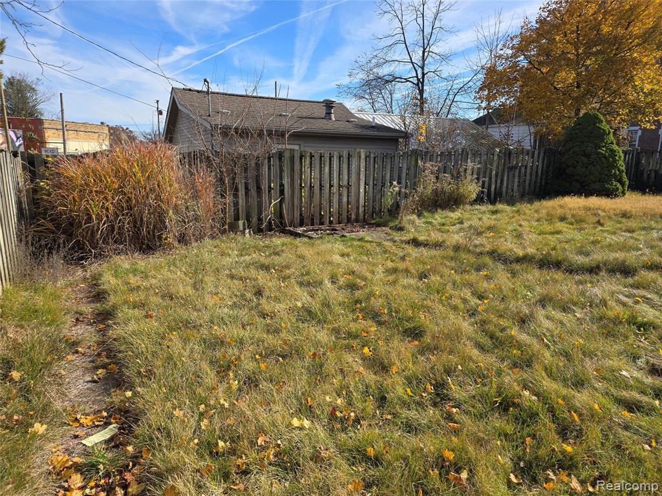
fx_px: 440
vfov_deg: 58.9
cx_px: 331
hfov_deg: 73.9
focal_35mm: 23
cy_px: 248
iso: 12
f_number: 1.7
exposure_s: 1/601
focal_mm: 6.3
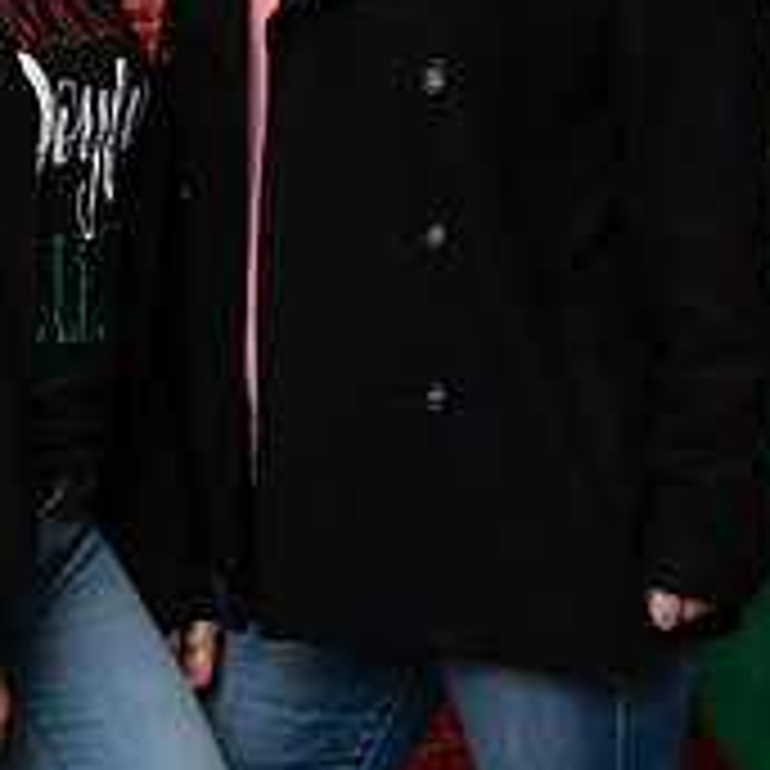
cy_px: 95
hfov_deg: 11.1
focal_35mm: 157
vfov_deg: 11.1
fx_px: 3951
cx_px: 239
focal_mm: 70
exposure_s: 1/80
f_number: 6.3
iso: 400
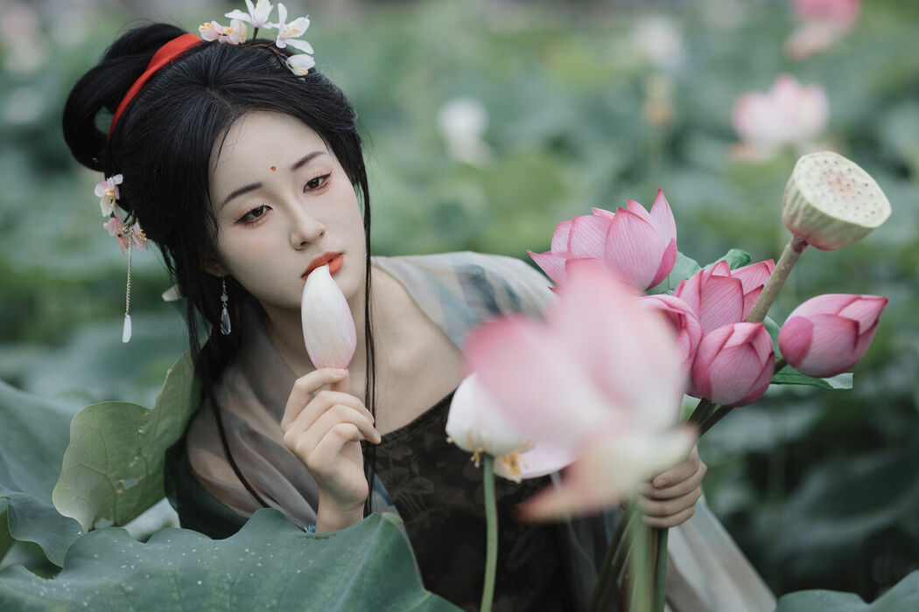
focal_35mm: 85
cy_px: 306
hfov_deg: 23.9
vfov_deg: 16.1
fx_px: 2170
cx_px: 460
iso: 100
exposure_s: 1/800
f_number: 2.2
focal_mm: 85
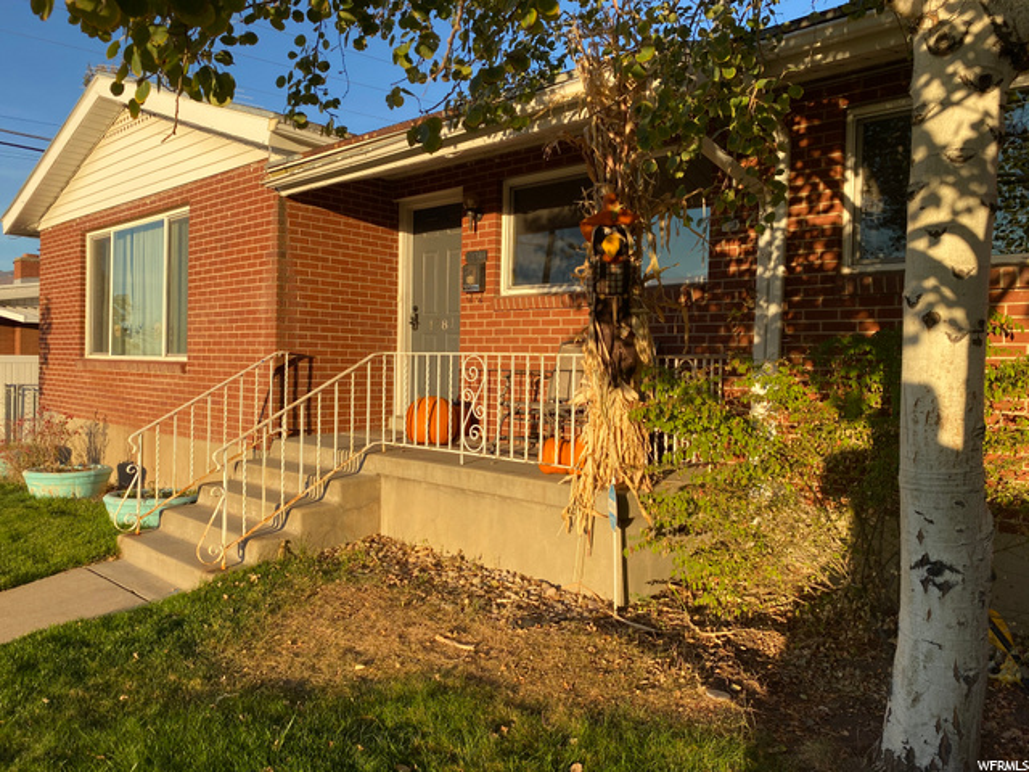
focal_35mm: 26
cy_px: 386
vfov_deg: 53.1
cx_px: 514
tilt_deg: -1.5
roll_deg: -1.6
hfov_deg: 67.3
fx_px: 773
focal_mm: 4.25
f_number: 1.8
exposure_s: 1/1093
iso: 32
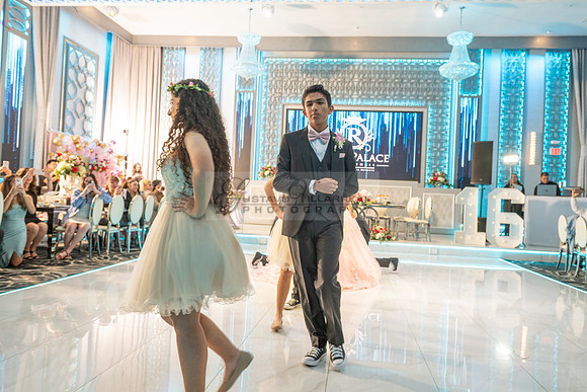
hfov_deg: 69.2
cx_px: 308
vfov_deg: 49.5
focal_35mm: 26
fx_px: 425
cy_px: 197
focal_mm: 24
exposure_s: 1/125
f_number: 5
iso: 1000
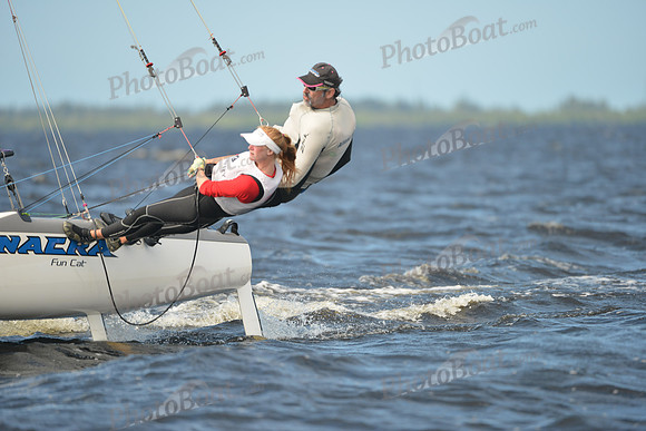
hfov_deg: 5.2
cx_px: 323
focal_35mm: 400
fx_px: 7179
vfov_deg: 3.4
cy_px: 216
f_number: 4
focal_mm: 400
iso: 250
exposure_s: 1/1000
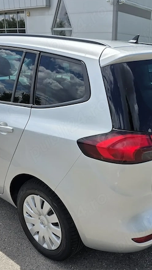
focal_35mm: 34
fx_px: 243
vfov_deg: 58.0
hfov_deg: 34.1
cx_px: 110
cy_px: 136
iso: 80
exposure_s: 1/6150
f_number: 1.7
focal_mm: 6.3
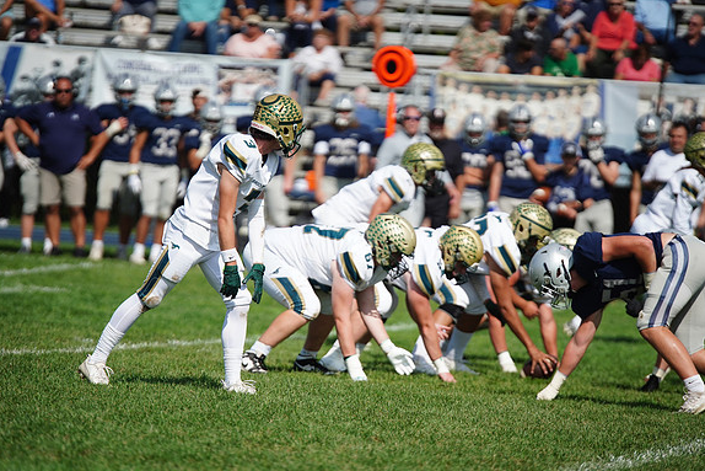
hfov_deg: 6.8
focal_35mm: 303
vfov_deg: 4.5
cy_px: 237
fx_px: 5935
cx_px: 350
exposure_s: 1/8000
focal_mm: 300
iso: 400
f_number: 2.8
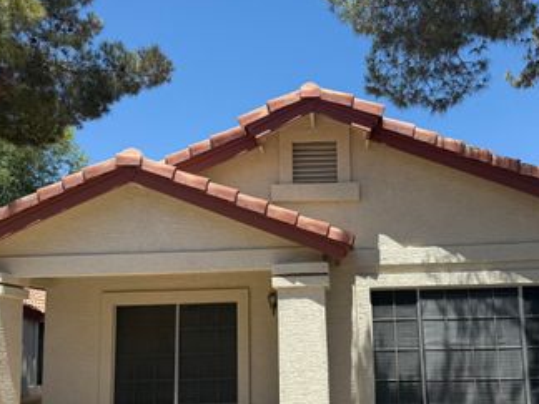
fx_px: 576
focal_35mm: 37
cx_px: 309
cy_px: 265
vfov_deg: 38.3
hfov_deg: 50.0
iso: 80
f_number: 1.78
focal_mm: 6.76
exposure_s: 1/3584
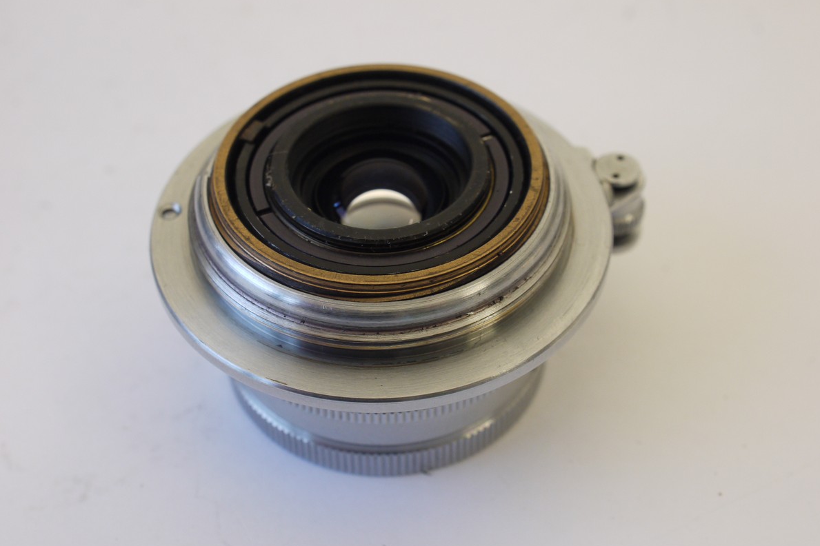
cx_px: 413
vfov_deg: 21.6
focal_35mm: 63
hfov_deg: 31.9
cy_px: 281
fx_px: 1435
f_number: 7.1
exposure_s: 1/13
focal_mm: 30
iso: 400
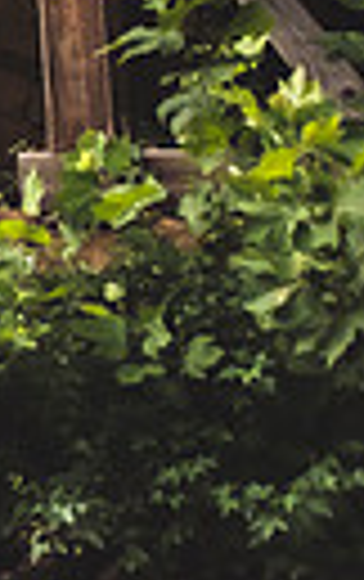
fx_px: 1803
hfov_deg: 8.8
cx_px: -819
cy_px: -21
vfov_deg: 17.8
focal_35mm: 114
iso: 400
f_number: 2.8
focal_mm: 24
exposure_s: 1/2000
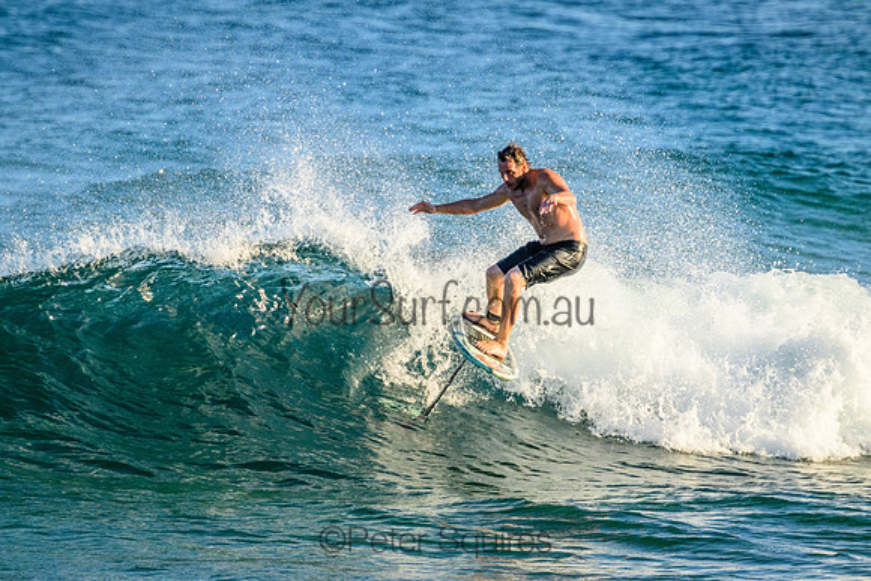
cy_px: 290
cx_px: 436
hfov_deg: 2.6
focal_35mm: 800
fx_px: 19359
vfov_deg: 1.7
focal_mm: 800
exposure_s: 1/2000
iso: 2000
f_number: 11
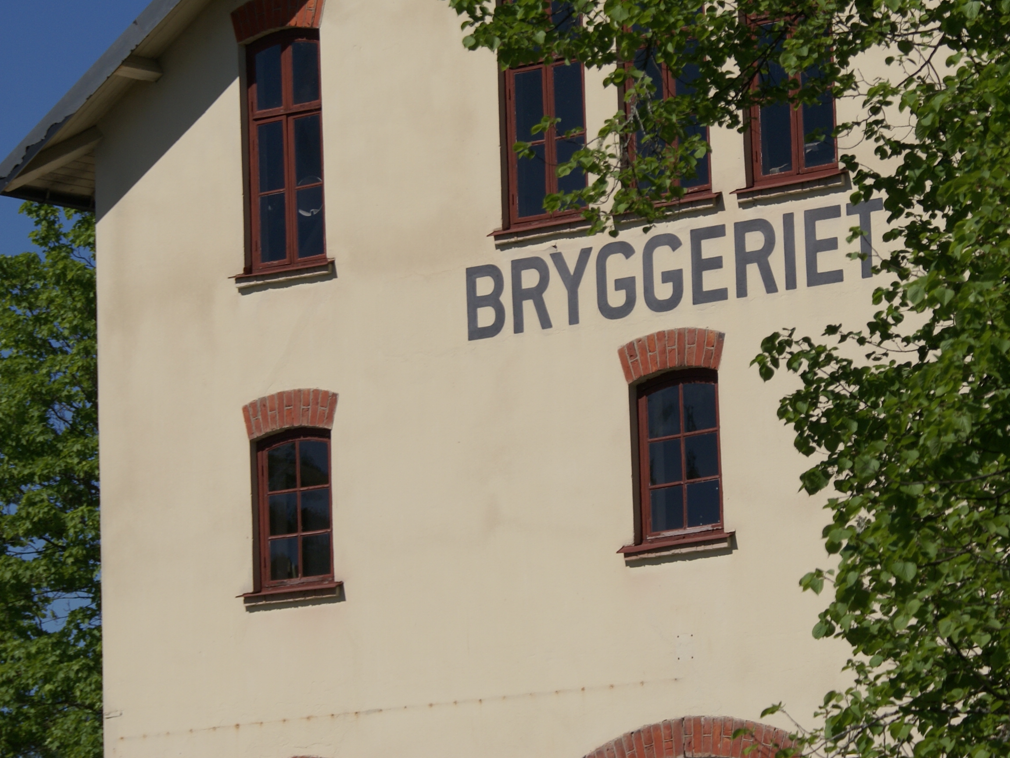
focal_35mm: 170
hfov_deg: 11.6
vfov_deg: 8.7
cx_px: 758
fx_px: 4961
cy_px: 196
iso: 100
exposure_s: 1/800
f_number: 7.1
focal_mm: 70
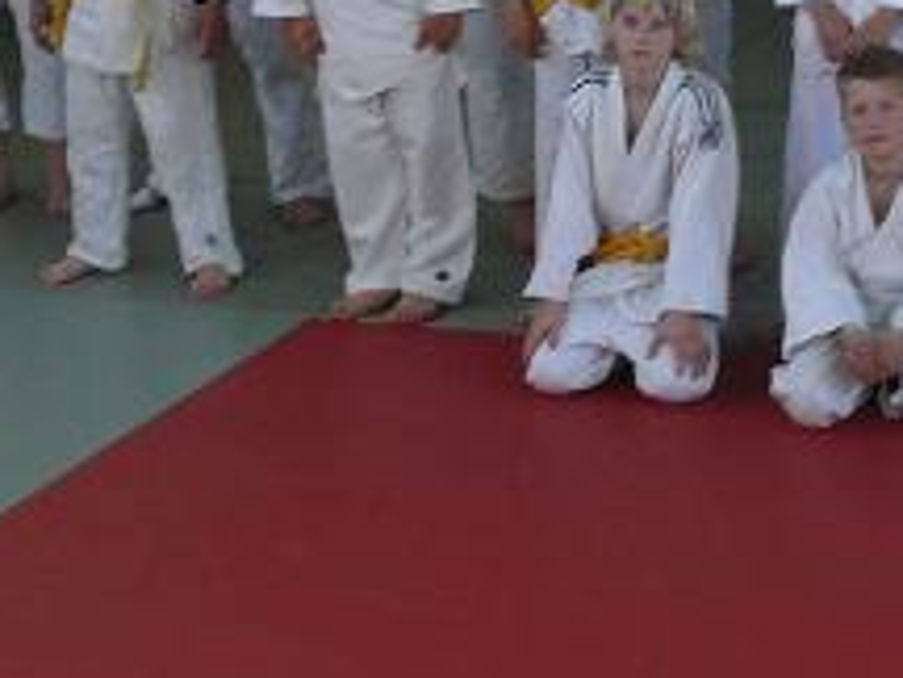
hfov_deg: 12.7
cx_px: 1304
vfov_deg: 9.8
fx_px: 3861
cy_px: -289
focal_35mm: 148
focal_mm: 7.4
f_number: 2.8
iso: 200
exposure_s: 1/30
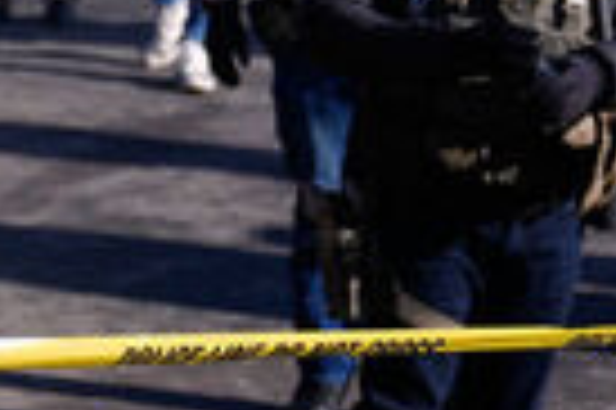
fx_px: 4683
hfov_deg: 7.2
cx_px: -625
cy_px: 160
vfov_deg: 5.0
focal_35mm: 274
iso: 200
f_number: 2.8
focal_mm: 47
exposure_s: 1/4000
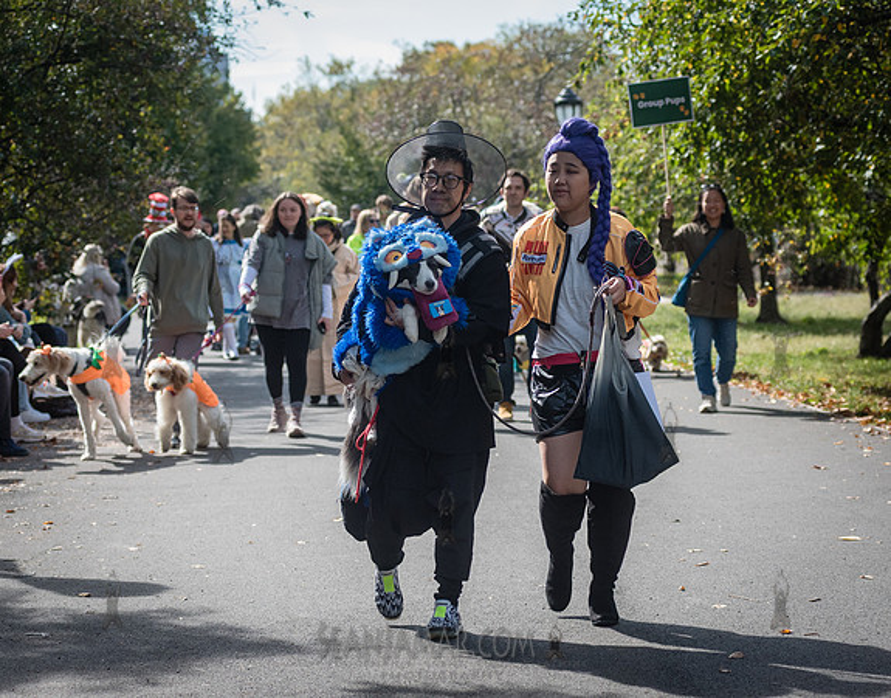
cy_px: 374
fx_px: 2689
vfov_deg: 14.8
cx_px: 456
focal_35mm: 103
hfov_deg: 18.8
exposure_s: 1/4000
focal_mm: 80
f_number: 4
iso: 1000
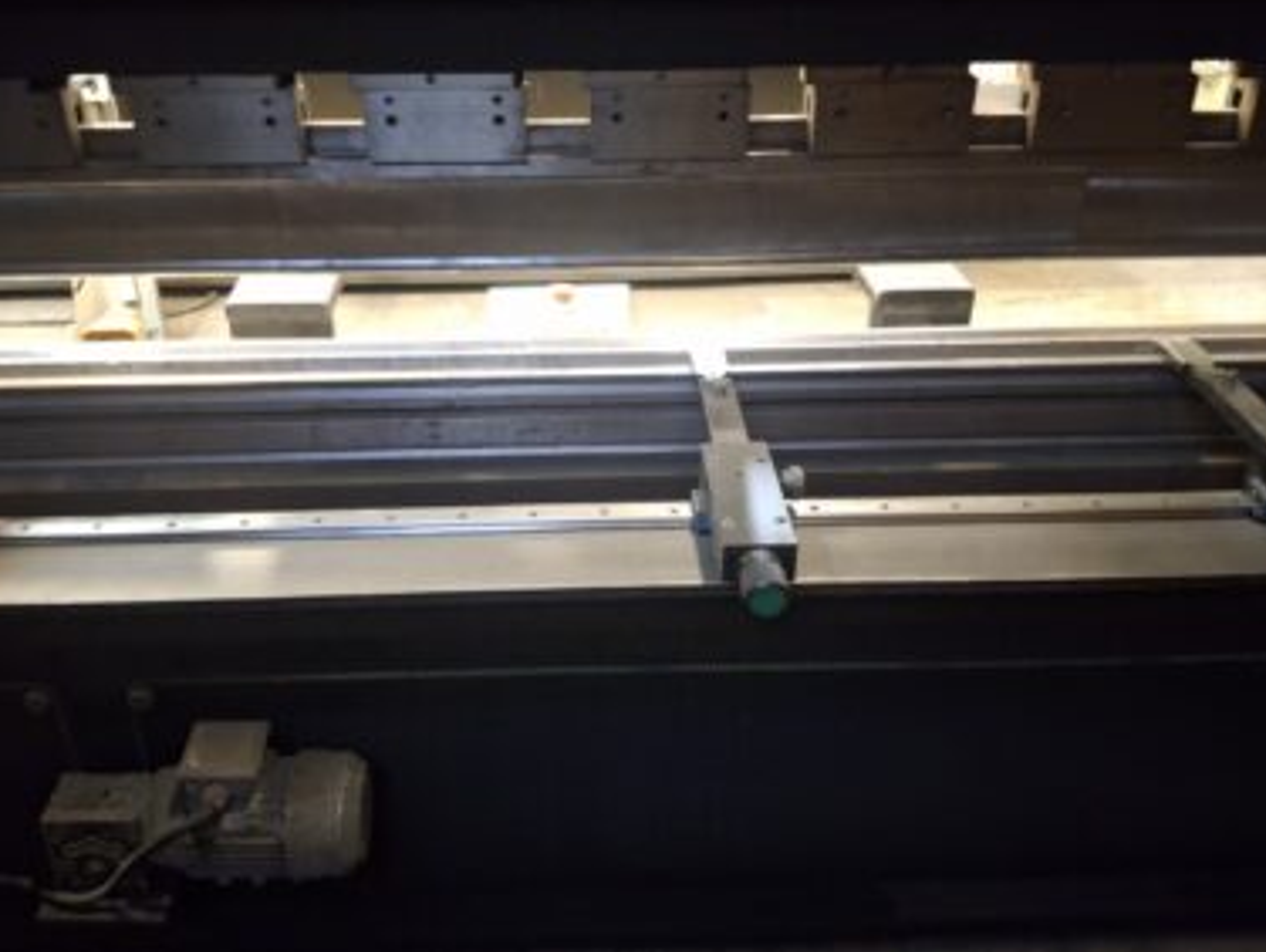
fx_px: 1098
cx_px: 621
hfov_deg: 59.9
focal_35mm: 30
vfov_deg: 46.6
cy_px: 385
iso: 1250
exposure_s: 1/20
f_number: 1.8
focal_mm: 4.69
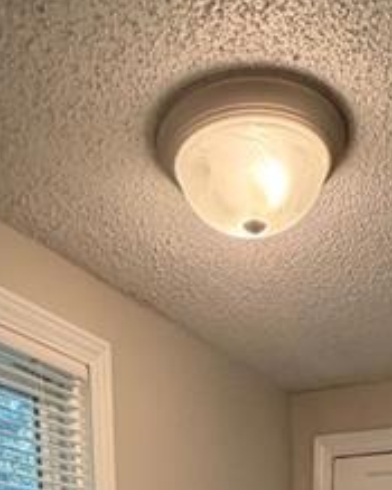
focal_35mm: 48
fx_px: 697
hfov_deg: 31.2
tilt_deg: -15.9
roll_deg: -1.1
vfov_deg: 26.1
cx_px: 264
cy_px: 767
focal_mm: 2.22
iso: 250
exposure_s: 1/120
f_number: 2.2
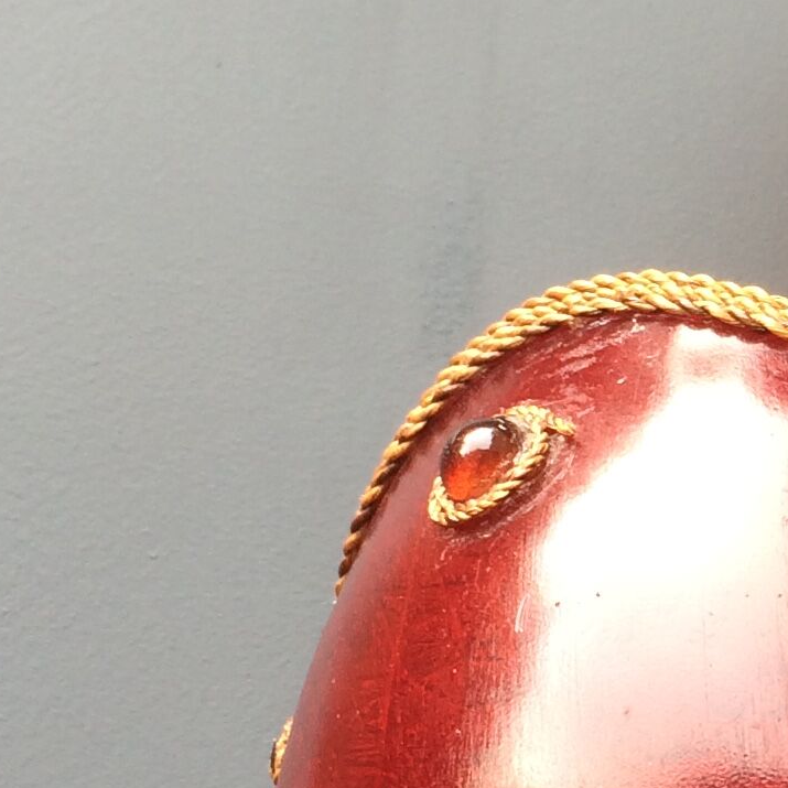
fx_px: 3013
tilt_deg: +15.0
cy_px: 423
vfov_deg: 14.9
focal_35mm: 117
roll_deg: -0.1
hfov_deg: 14.2
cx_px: 1053
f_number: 2.2
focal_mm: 4.15
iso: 40
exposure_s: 1/33
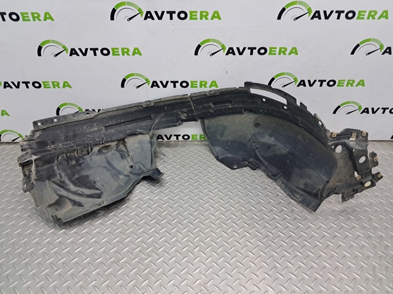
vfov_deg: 51.3
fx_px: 306
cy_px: 147
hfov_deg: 65.4
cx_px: 196
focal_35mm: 27
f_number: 1.8
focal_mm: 4
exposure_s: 1/50
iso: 100
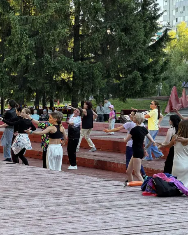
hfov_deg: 15.2
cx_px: 69
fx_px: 703
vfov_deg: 19.0
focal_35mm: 101
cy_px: 118
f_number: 2.8
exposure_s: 1/99
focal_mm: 9
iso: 100
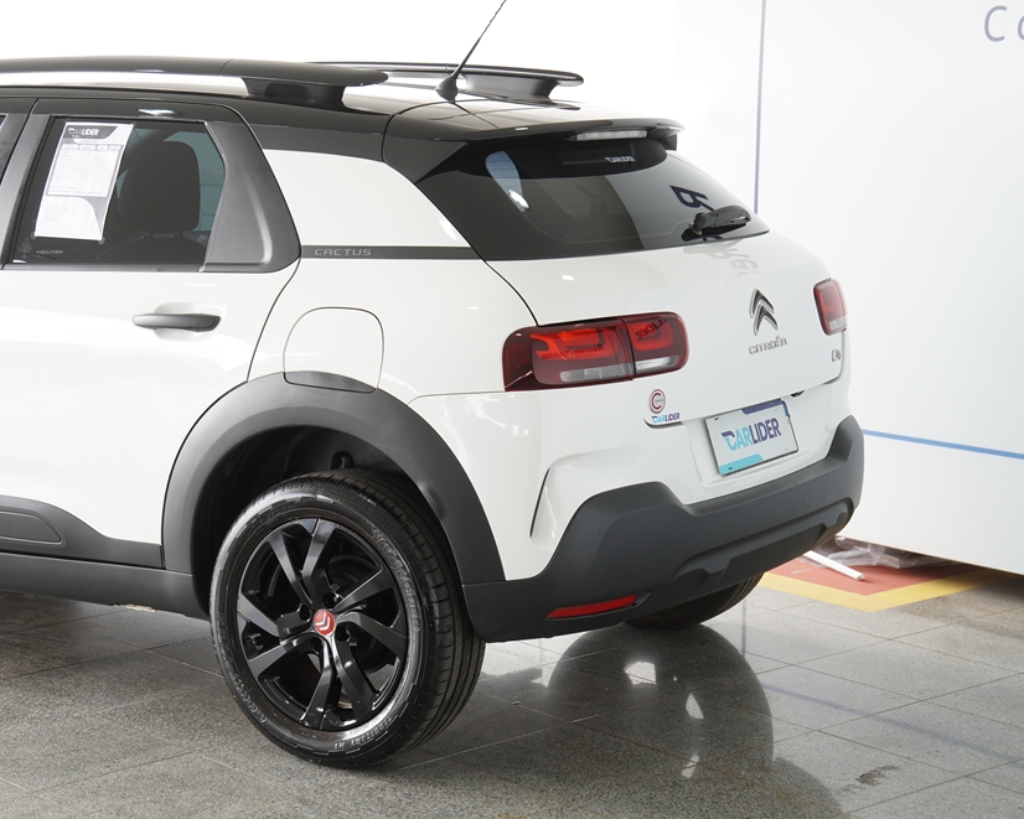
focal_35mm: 72
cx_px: 465
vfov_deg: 21.4
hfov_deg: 26.5
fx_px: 2170
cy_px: 401
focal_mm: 41
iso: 160
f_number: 3.2
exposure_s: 1/100
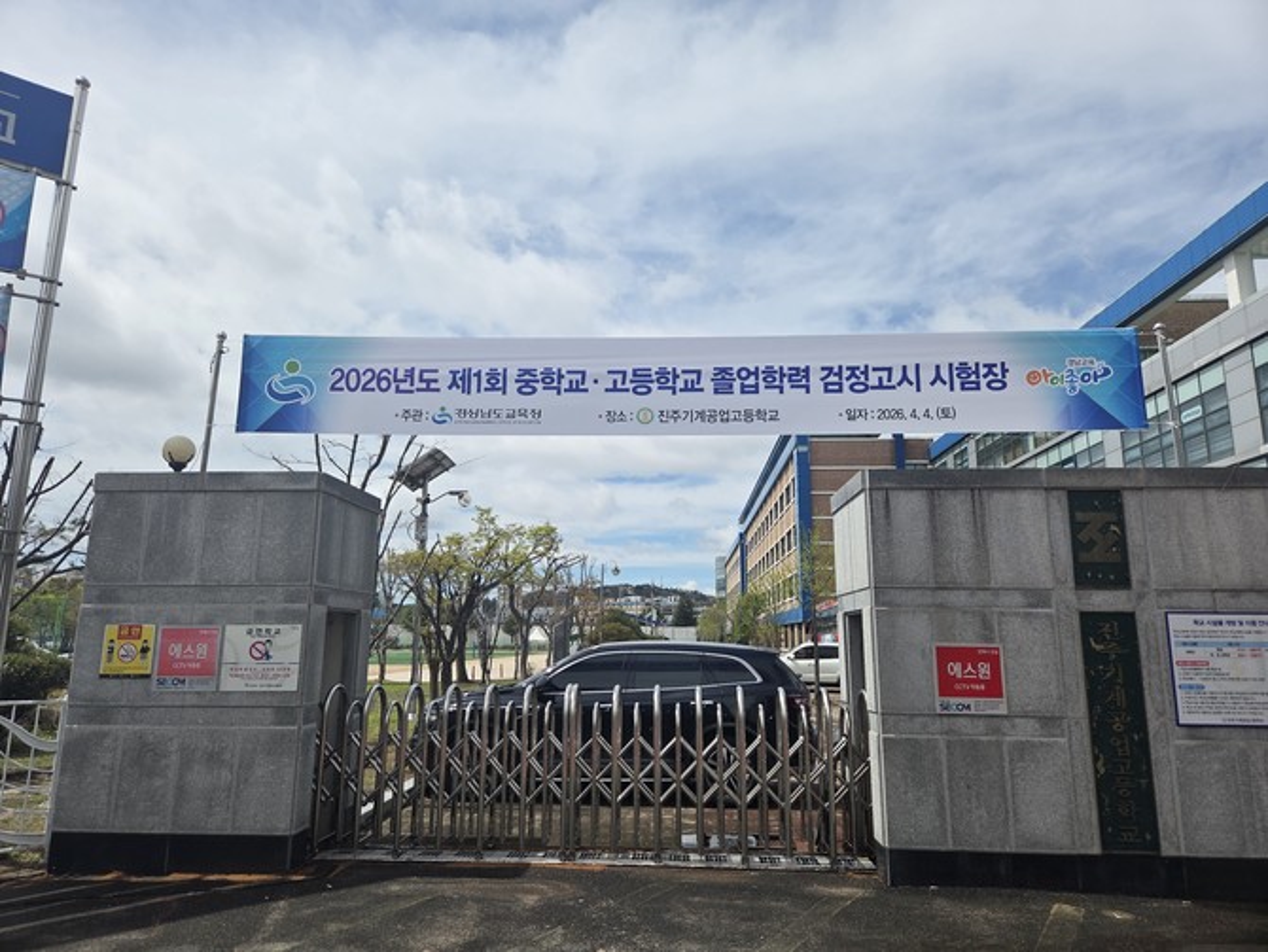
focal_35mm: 23
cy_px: 476
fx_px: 843
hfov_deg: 73.9
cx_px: 634
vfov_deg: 58.9
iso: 80
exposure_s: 1/7891
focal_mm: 5.4
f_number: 1.8
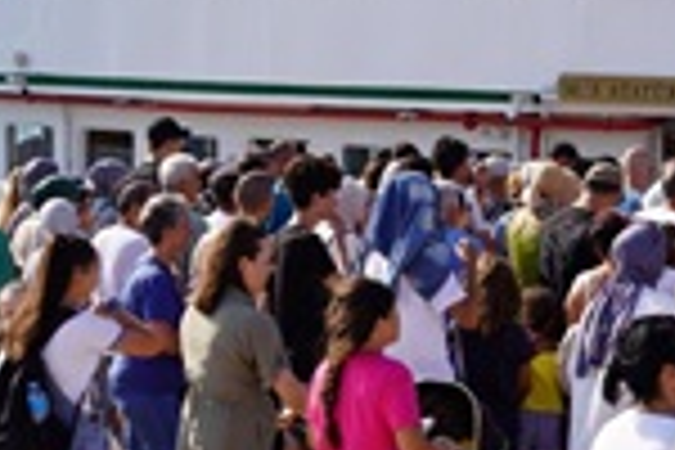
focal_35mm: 112
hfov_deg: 17.9
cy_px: 148
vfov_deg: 12.2
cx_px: 657
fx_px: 2100
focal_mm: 28
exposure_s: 1/500
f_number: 5
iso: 100
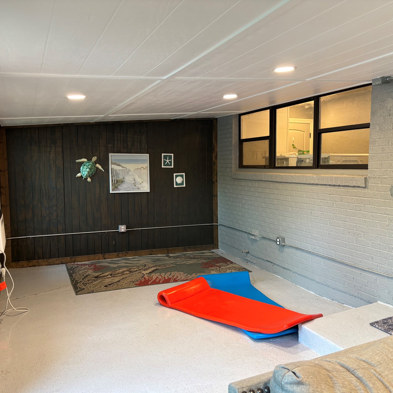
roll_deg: -1.2
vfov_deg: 52.5
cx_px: 234
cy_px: 198
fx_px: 398
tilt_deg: -6.3
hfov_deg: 52.2
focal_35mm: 31
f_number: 1.6
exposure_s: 1/60
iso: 100
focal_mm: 5.96
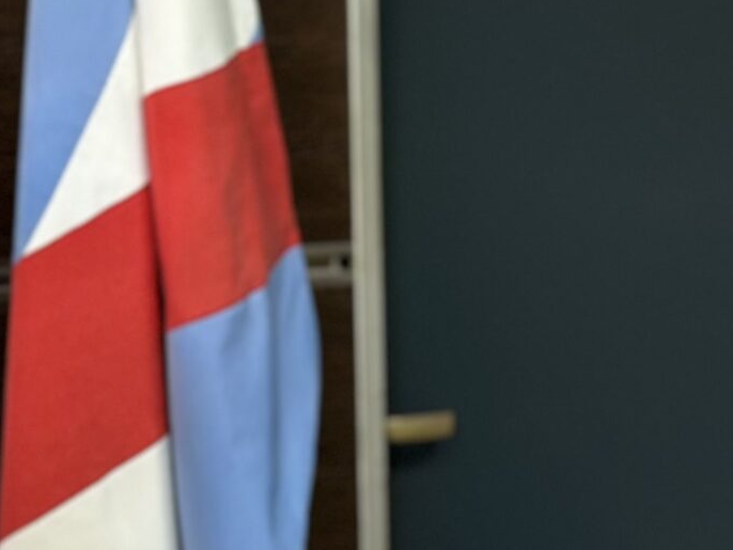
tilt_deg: -7.5
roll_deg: +0.8
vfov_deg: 8.3
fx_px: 3792
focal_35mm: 179
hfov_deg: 11.0
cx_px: 515
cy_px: 561
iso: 125
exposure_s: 1/121
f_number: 1.78
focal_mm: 6.86
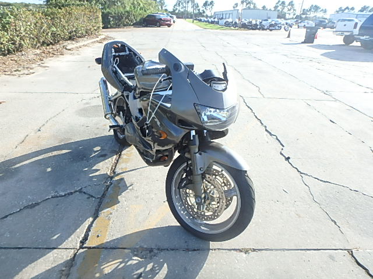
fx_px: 226
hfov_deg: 79.0
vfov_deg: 63.4
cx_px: 186
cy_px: 140
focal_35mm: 21
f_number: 3.5
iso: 125
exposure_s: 1/250
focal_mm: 3.7
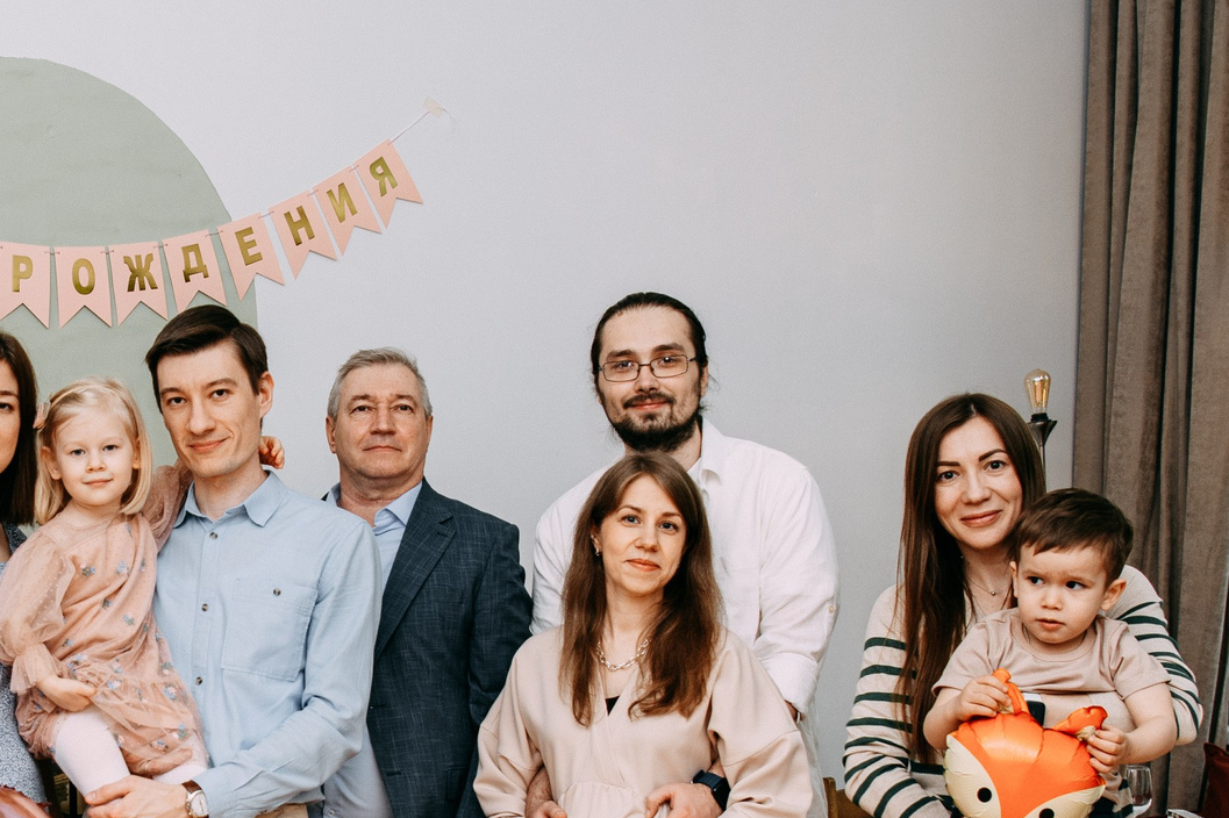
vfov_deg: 21.2
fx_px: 2150
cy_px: 708
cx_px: 130
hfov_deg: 30.5
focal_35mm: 63
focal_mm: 26
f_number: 4
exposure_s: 1/160
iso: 200
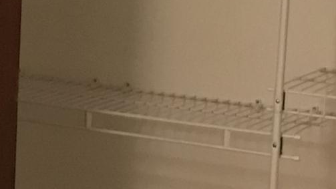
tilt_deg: -6.9
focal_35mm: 182
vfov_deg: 6.7
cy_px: 16
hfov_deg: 11.0
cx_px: -281
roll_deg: -0.6
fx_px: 1622
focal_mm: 3.99
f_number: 1.8
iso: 100
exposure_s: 1/13
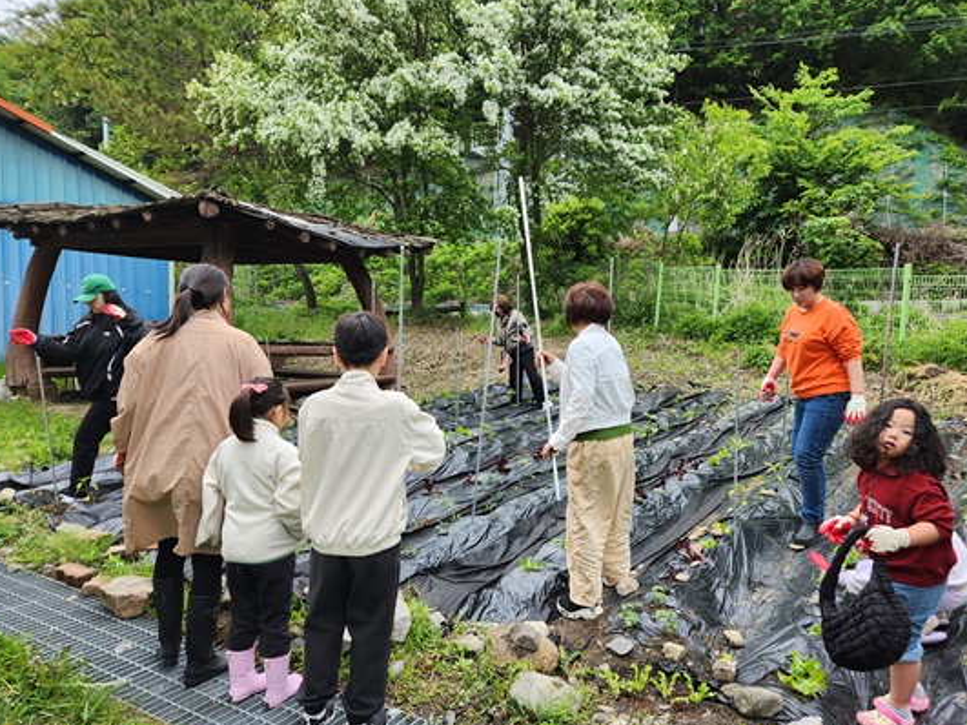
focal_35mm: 26
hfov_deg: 67.2
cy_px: 375
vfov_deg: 53.0
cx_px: 523
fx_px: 726
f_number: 1.8
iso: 20
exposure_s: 1/280
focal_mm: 5.4
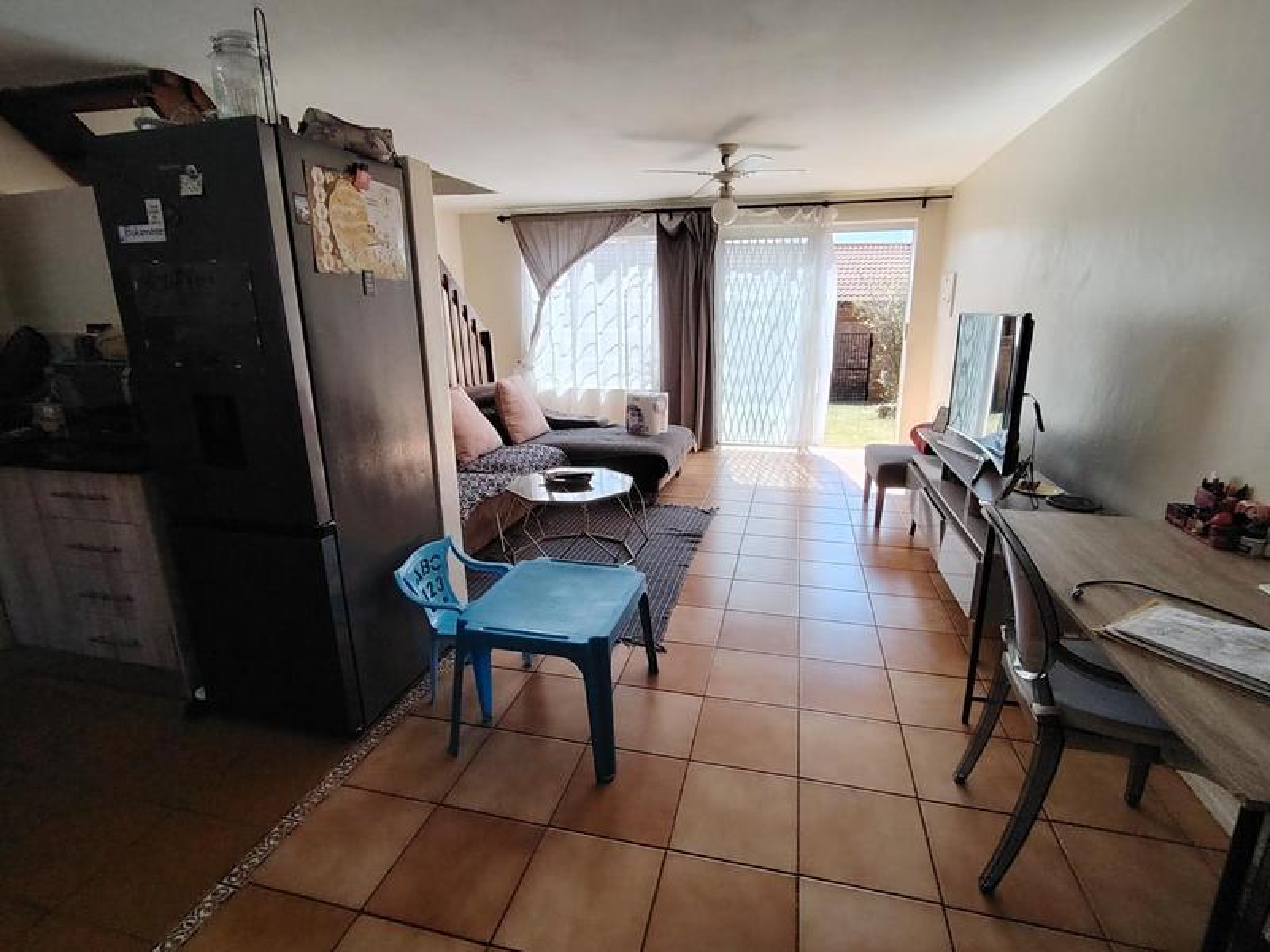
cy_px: 476
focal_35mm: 17
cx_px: 635
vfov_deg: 74.7
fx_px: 624
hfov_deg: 91.0
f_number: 2.2
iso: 100
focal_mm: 1.42
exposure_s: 1/324
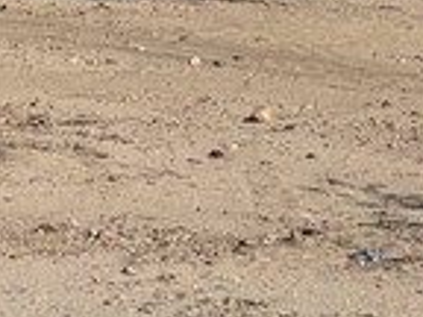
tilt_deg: -2.0
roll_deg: -0.6
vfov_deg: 7.9
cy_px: -173
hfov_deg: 8.3
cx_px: -993
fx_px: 2261
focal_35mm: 185
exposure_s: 1/7692
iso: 50
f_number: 1.6
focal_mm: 5.96
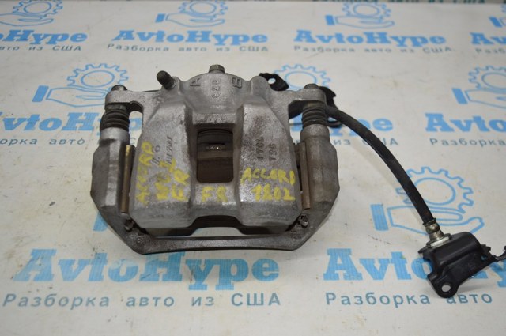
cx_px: 253
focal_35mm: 40
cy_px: 168
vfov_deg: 32.9
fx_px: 569
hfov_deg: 48.0
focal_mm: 27
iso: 400
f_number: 4
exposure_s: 1/100
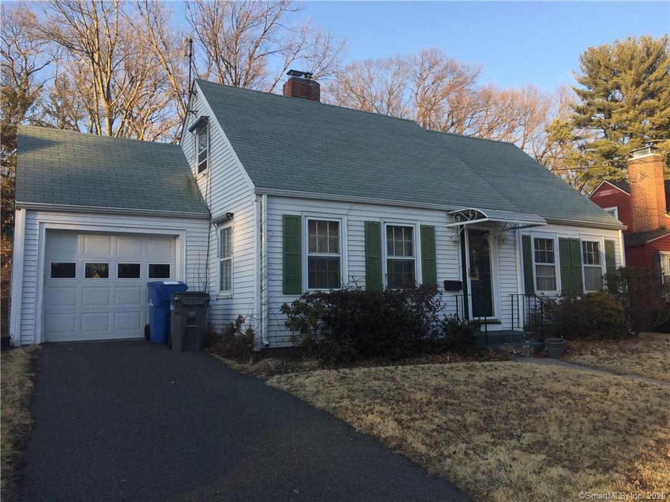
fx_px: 561
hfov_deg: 61.7
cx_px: 335
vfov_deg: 48.2
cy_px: 251
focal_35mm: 29
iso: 32
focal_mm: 4.15
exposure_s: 1/356
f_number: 2.2
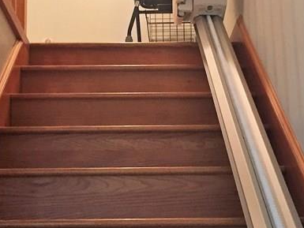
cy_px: 110
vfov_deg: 19.1
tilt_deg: +13.3
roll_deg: -0.6
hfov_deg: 25.3
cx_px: 170
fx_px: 676
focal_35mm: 77
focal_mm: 4.15
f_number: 2.2
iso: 250
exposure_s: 1/20
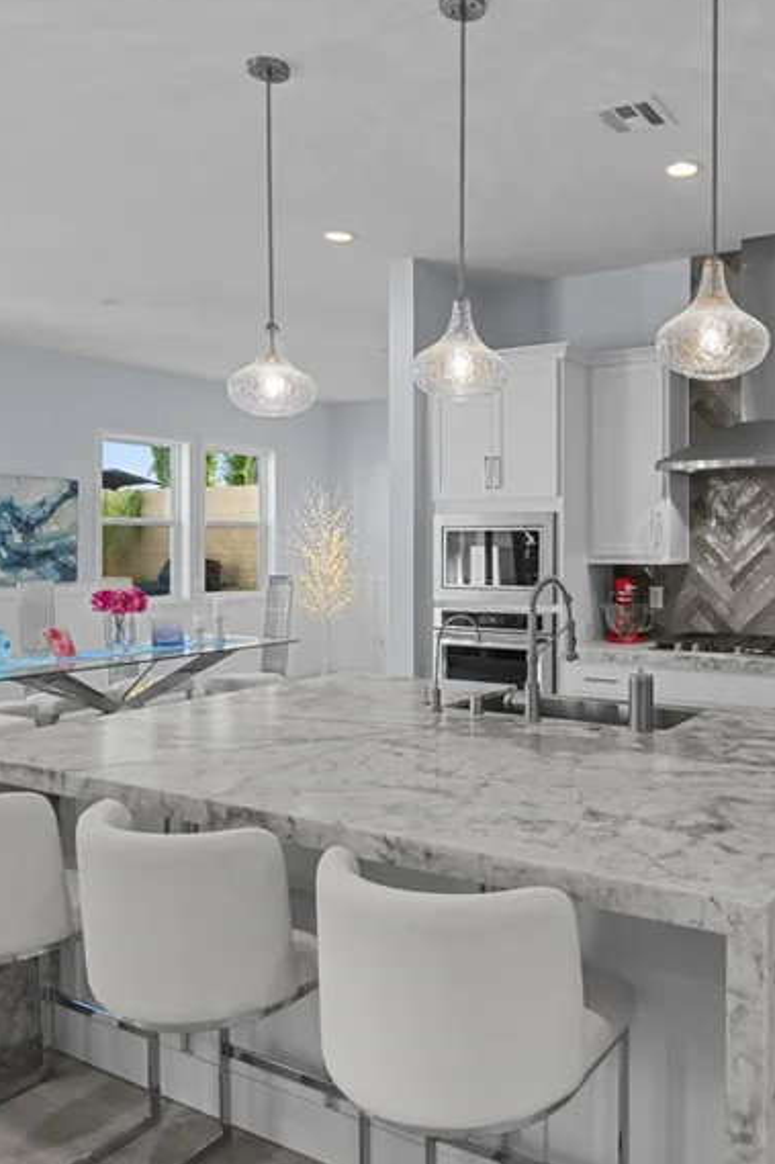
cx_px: 583
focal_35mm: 27
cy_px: 537
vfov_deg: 67.3
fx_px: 872
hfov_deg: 46.2
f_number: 8
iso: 400
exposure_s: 1/8
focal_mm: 10
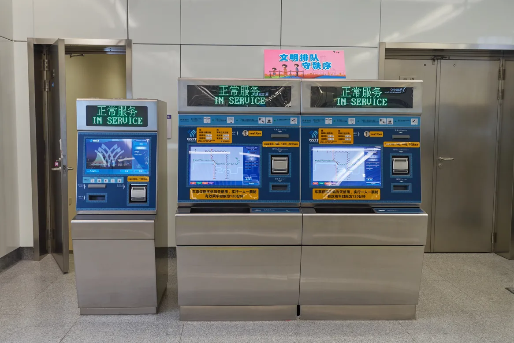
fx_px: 500
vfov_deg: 37.8
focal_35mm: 35
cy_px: 170
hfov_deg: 54.4
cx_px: 250
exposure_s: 1/50
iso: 200
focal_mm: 12.48
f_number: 2.8
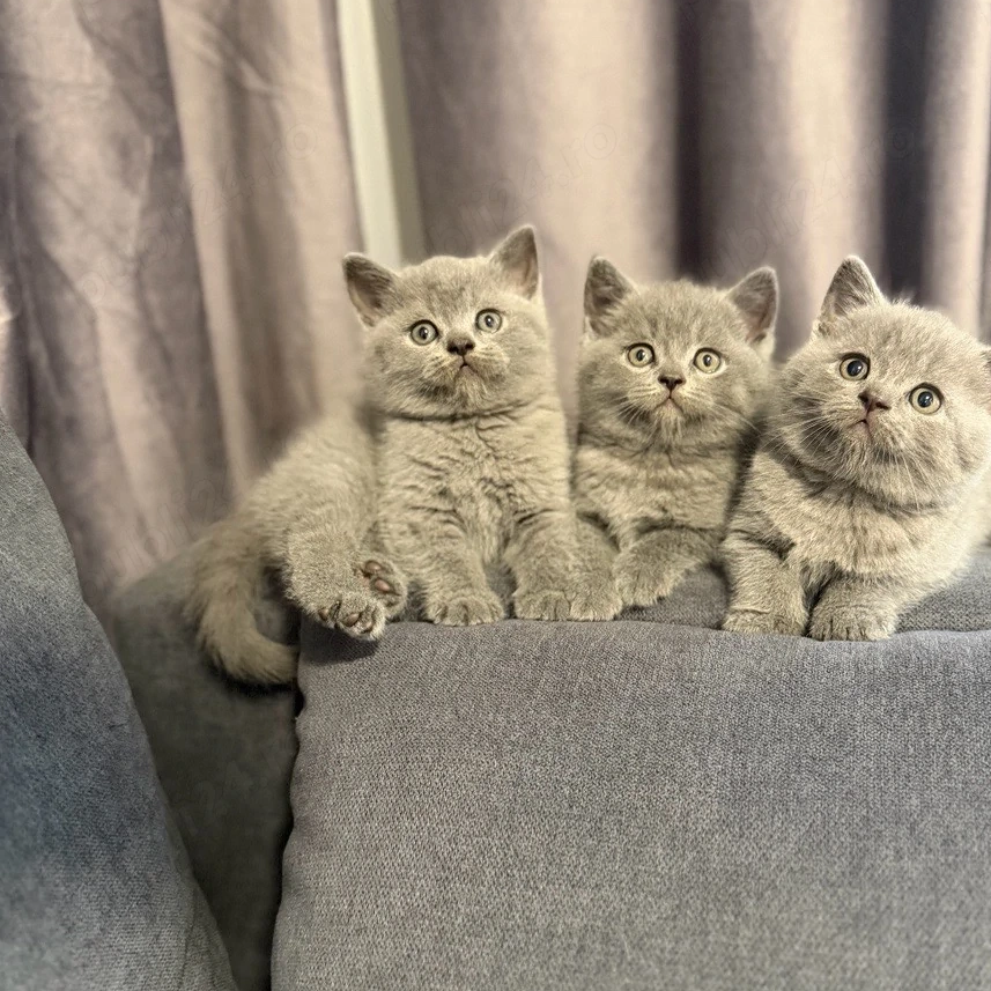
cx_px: 569
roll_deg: +3.3
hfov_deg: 49.6
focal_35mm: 33
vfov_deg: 49.6
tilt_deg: -18.1
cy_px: 562
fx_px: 1069
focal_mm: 6.76
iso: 800
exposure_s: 1/47
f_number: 1.78
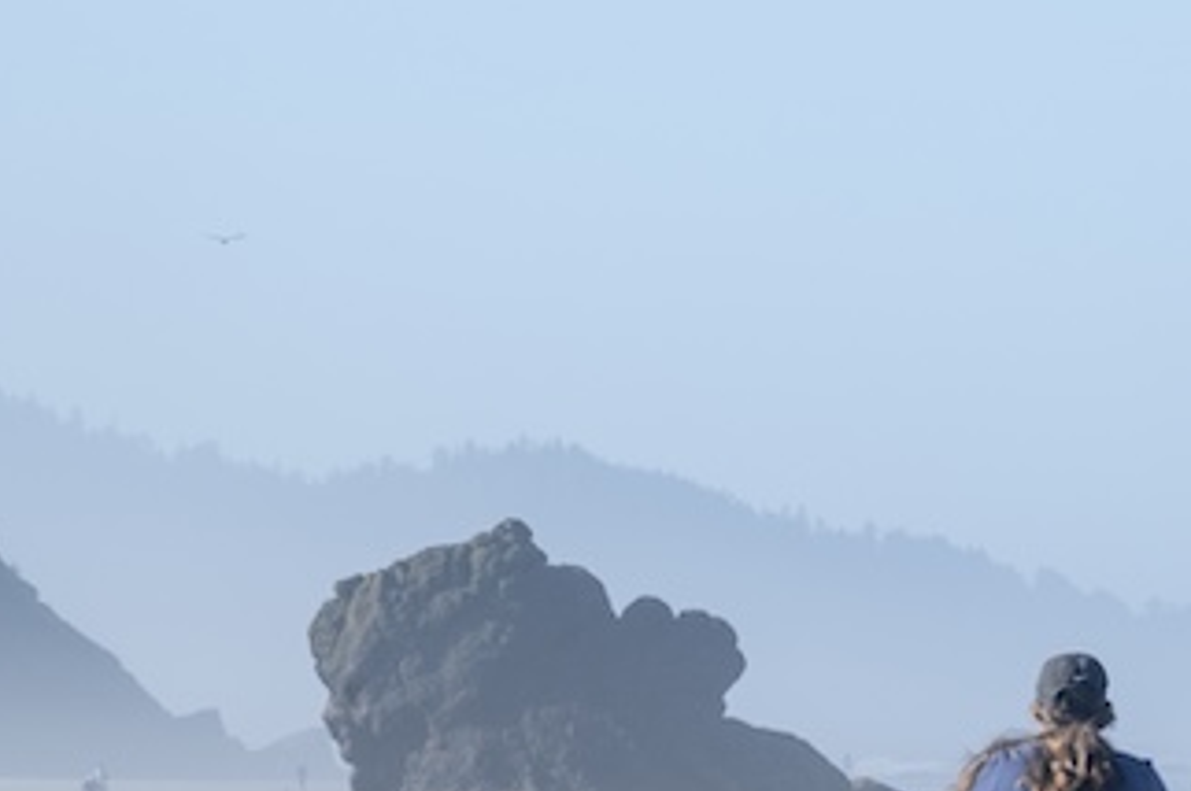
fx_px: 14905
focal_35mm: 451
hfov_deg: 4.5
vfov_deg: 3.0
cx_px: 1801
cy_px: 741
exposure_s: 1/200
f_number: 13
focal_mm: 145
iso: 200
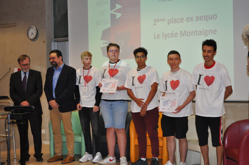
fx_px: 373
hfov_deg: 36.9
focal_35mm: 54
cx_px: 124
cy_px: 82
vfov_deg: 25.0
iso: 800
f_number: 5
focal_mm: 36
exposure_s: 1/60
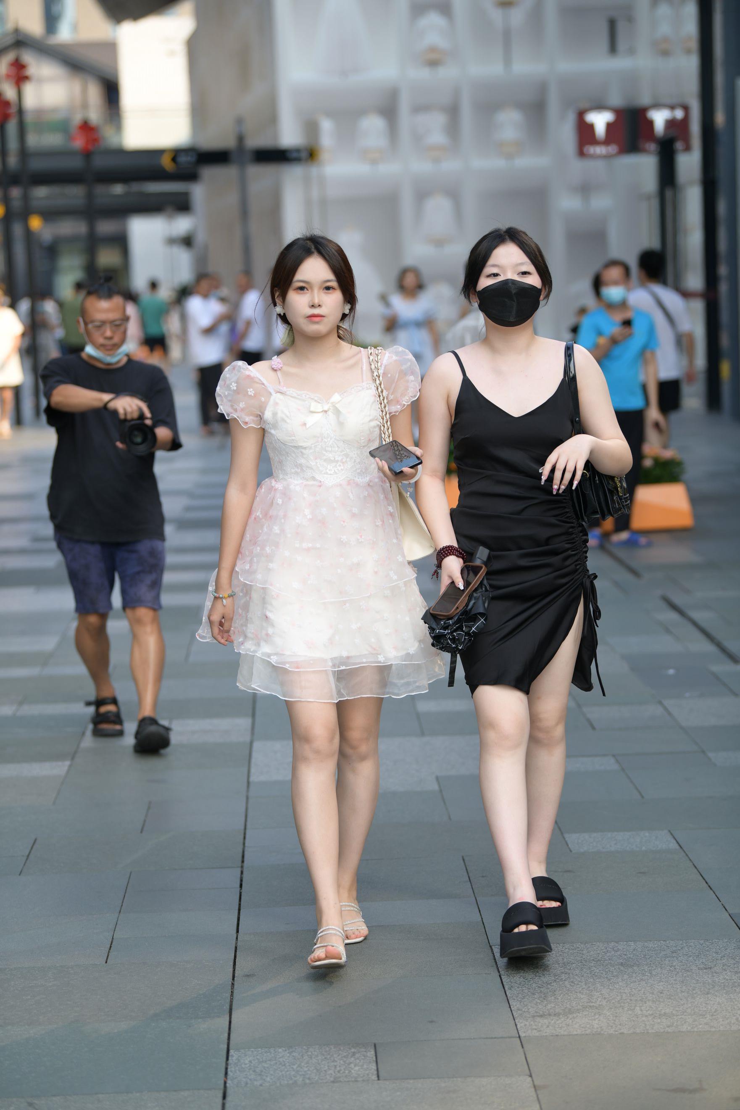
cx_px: 370
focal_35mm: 102
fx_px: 3144
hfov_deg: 13.4
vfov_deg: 20.0
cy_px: 555
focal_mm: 102
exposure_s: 1/640
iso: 200
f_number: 3.2
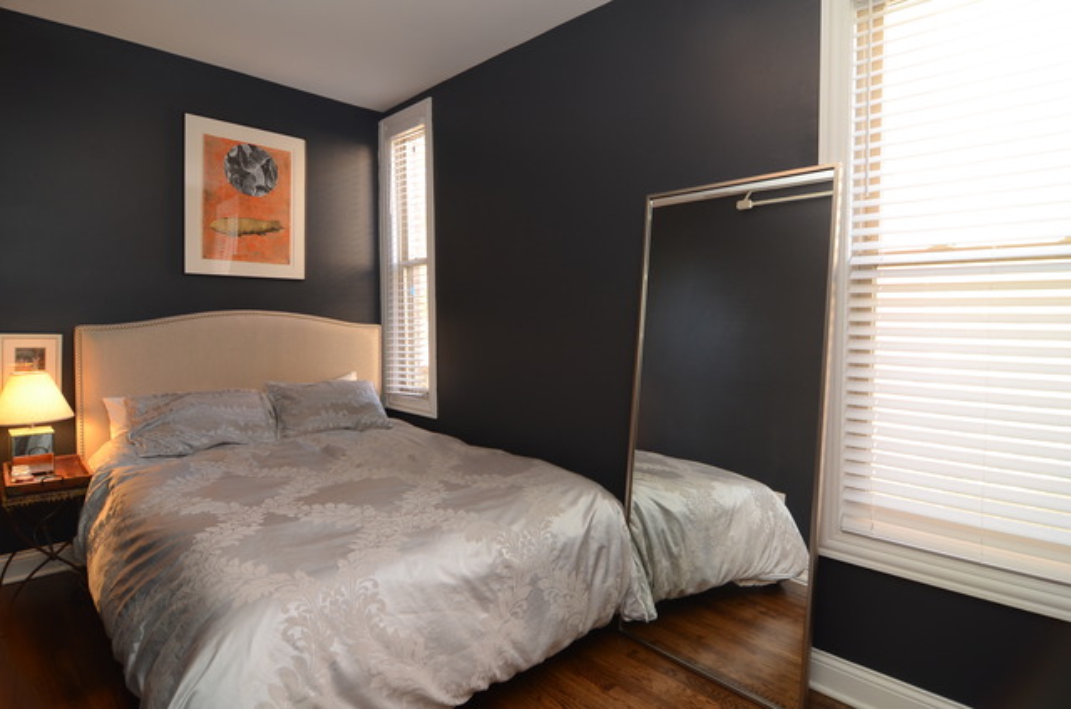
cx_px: 536
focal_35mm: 18
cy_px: 354
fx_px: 534
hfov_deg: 90.1
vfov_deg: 67.2
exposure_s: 1/13
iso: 320
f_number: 7.1
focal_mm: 12
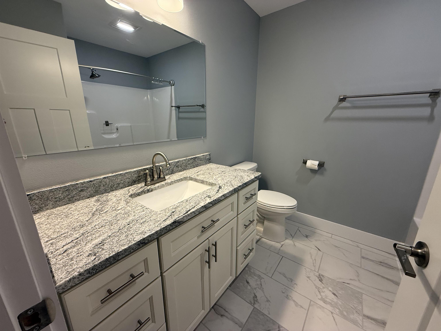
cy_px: 166
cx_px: 220
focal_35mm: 14
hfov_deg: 102.1
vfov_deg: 85.7
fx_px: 178
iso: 200
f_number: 2.2
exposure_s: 1/120
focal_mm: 2.22
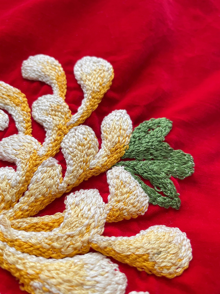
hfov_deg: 53.1
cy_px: 147
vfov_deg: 67.3
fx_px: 220
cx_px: 110
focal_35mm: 26
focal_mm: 4.2
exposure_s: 1/66
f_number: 1.6
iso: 125
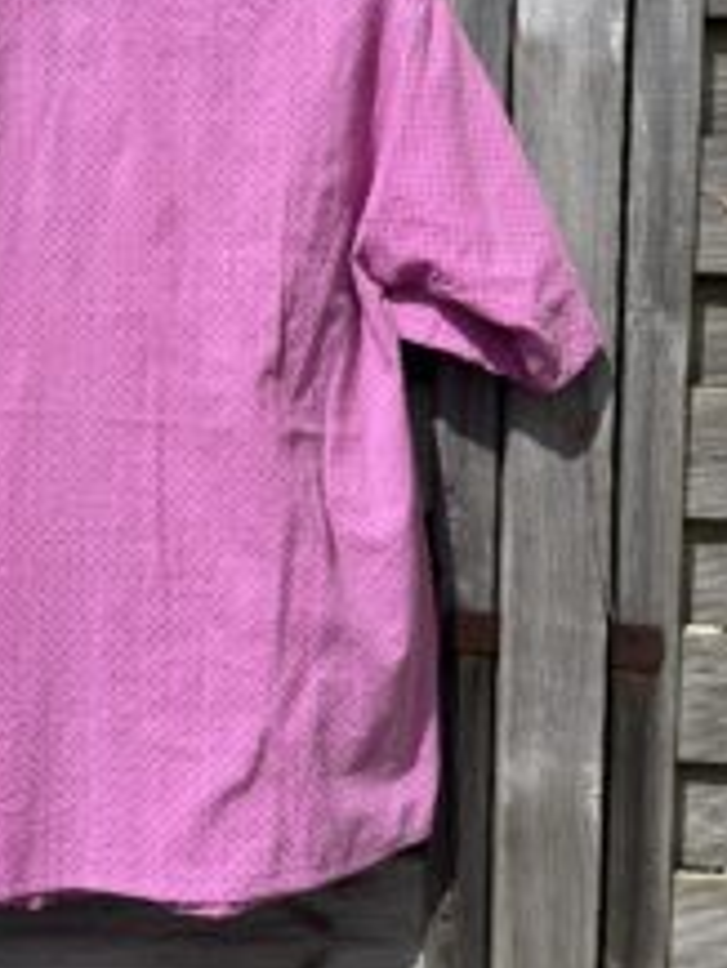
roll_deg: -0.1
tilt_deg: -2.2
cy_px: 268
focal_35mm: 48
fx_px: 1343
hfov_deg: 29.0
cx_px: 67
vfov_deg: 38.8
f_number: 1.6
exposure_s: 1/4854
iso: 50
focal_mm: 5.1
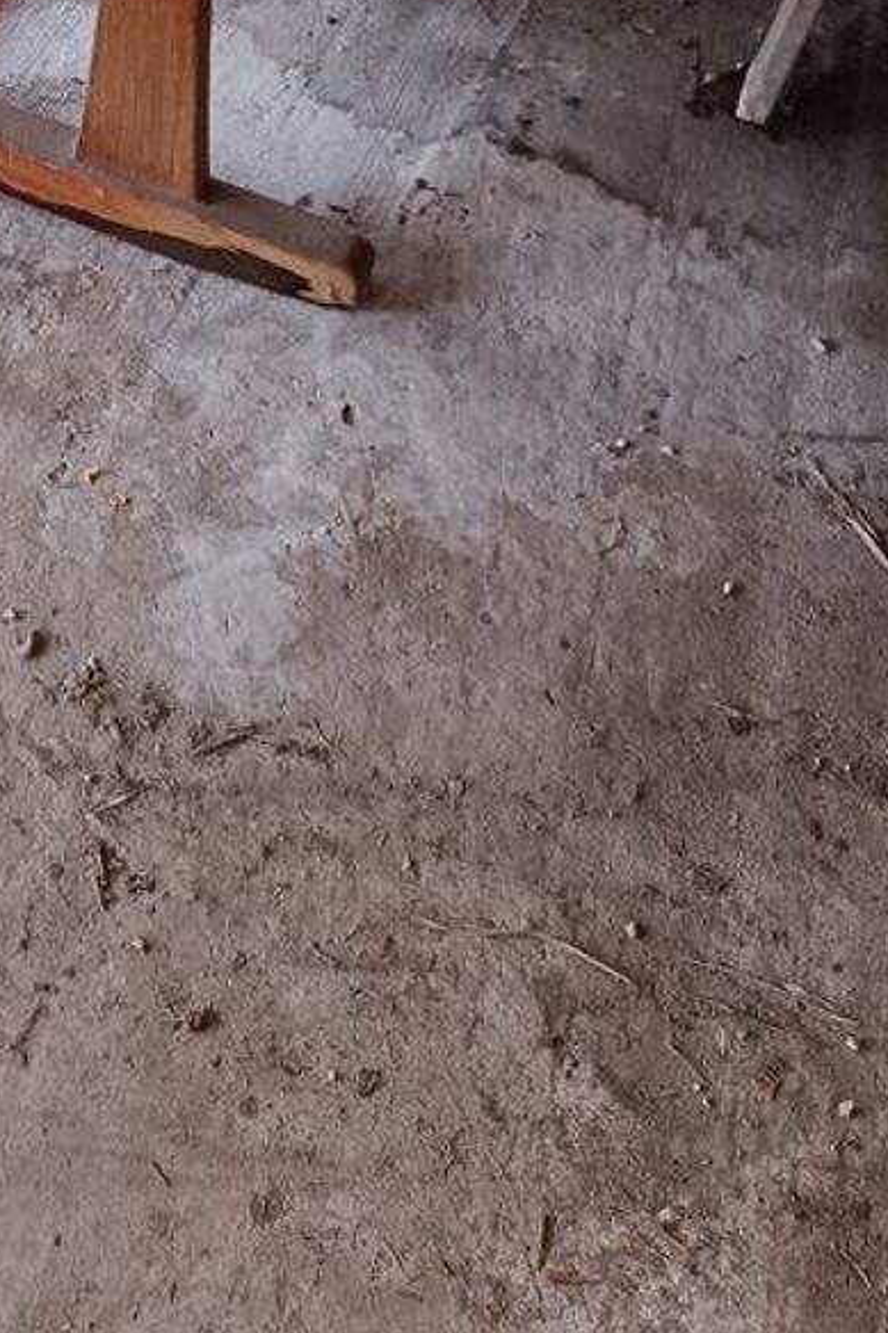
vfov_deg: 32.6
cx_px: -192
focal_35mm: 57
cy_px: 45
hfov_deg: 21.9
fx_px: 2110
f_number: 1.65
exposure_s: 1/100
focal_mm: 6.14
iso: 122
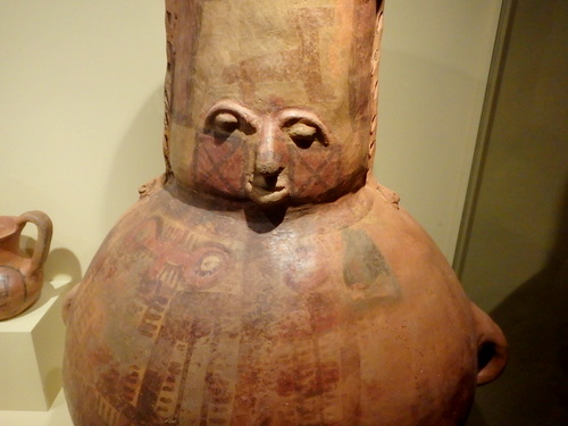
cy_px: 213
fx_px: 459
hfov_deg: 63.4
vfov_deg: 49.7
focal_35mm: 28
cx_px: 284
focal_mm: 5
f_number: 3.9
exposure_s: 1/25
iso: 800
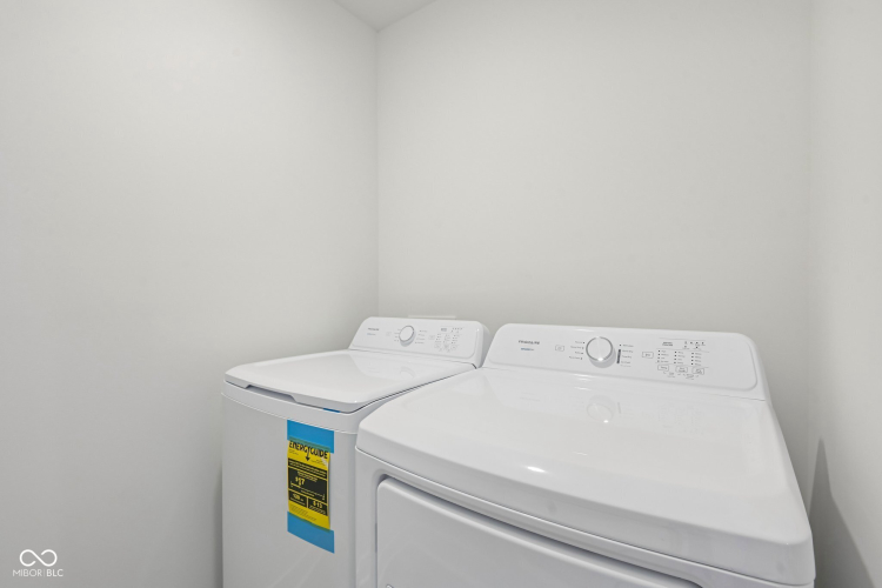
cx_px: 441
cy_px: 294
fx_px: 392
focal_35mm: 16
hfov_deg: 96.7
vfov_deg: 73.7
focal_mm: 16
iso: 200
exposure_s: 1/15
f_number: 8
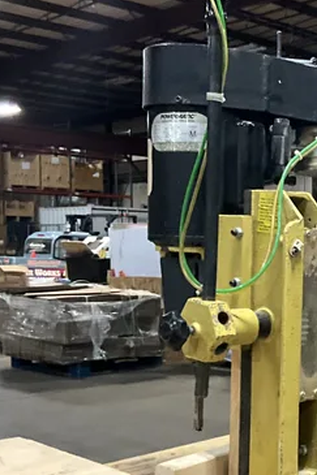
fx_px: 820
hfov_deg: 20.6
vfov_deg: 32.2
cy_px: 296
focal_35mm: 62
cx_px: 368
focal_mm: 3
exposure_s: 1/34
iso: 320
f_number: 1.8
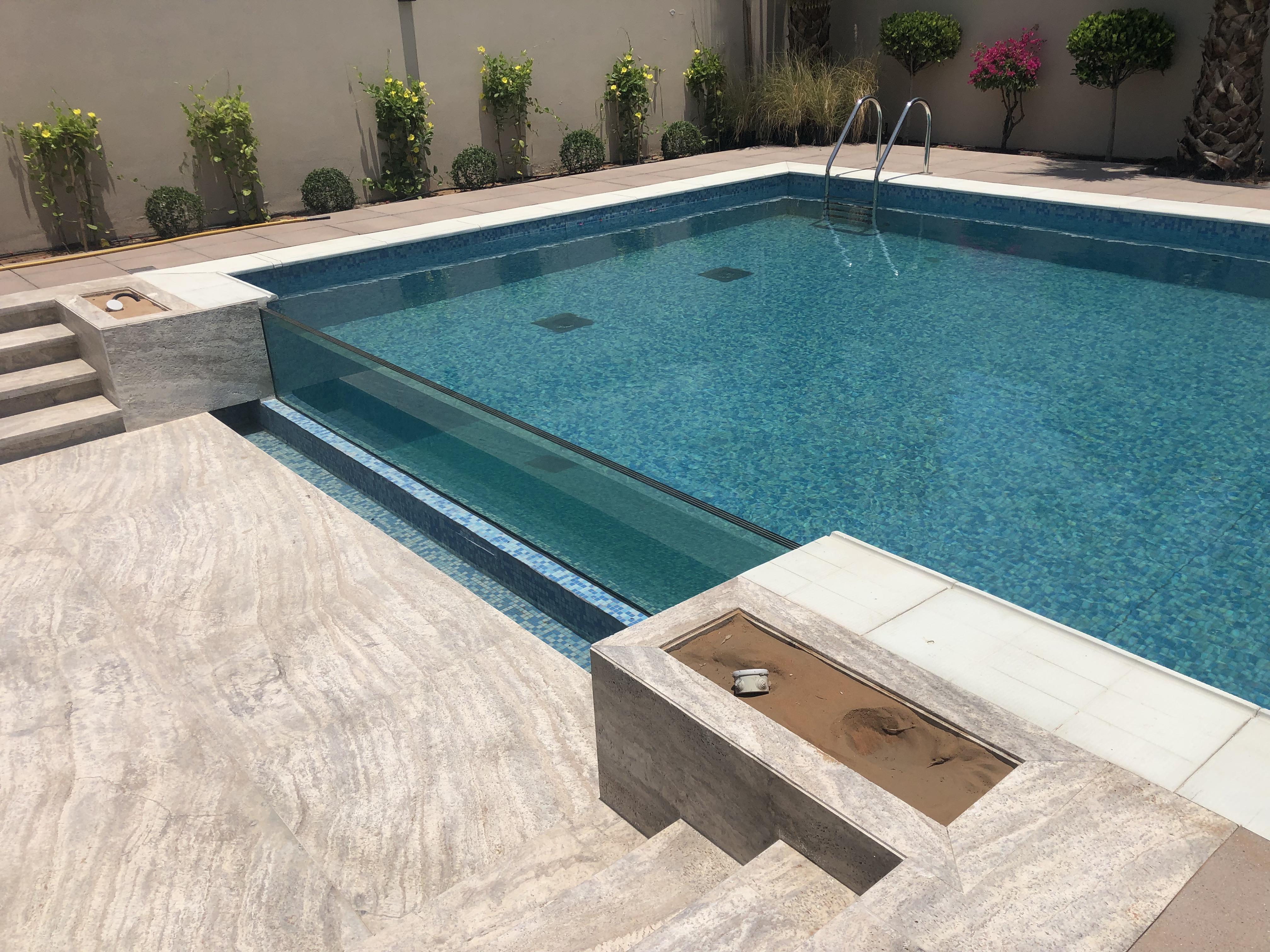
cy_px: 476
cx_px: 635
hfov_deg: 63.4
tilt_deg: -24.8
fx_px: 1027
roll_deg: +3.1
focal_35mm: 28
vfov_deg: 49.7
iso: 20
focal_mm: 4
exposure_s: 1/4808
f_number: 1.8
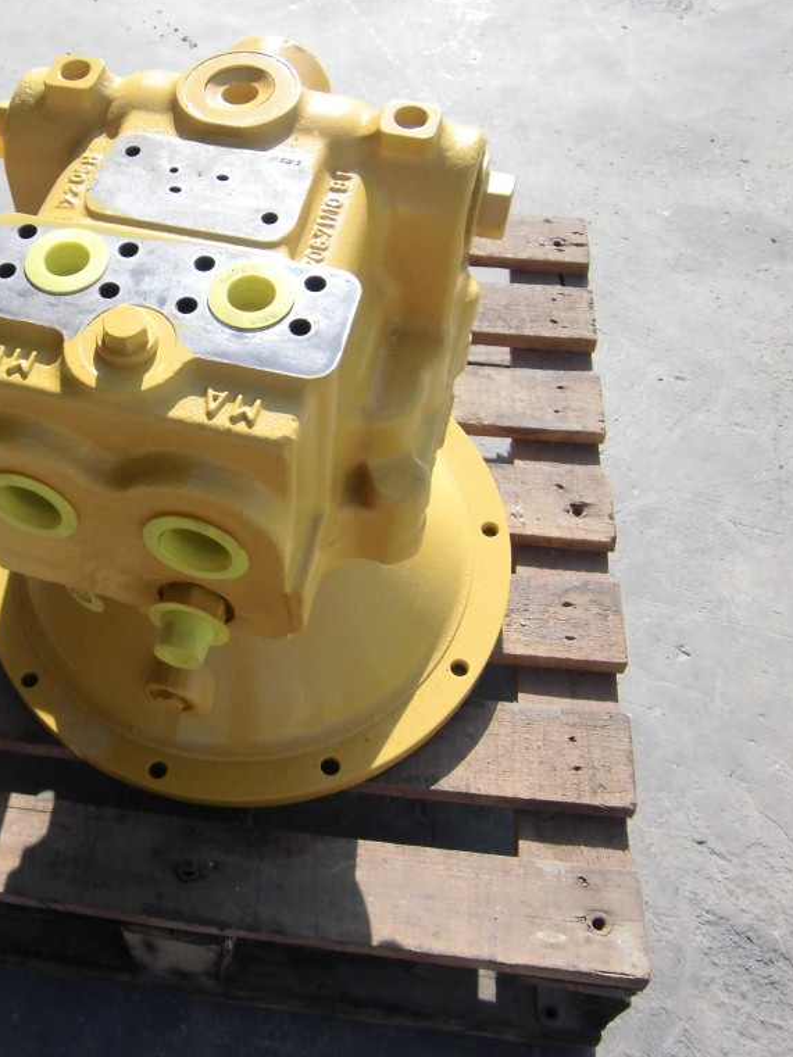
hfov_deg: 39.2
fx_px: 1069
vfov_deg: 52.6
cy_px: 525
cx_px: 165
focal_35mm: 35
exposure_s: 1/800
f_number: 2.8
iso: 100
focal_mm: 4.7
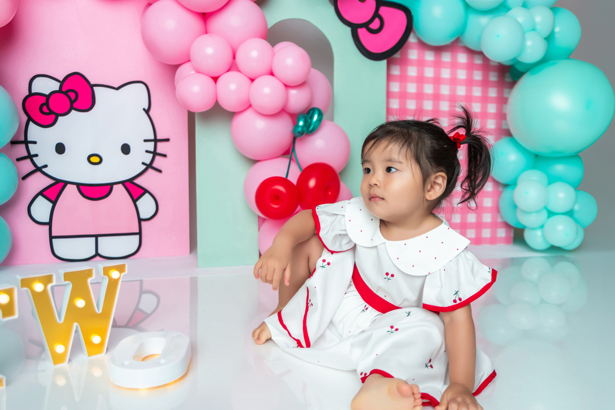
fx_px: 547
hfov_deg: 58.7
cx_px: 308
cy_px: 205
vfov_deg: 41.1
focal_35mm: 32
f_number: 4
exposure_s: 1/160
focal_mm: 32
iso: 250
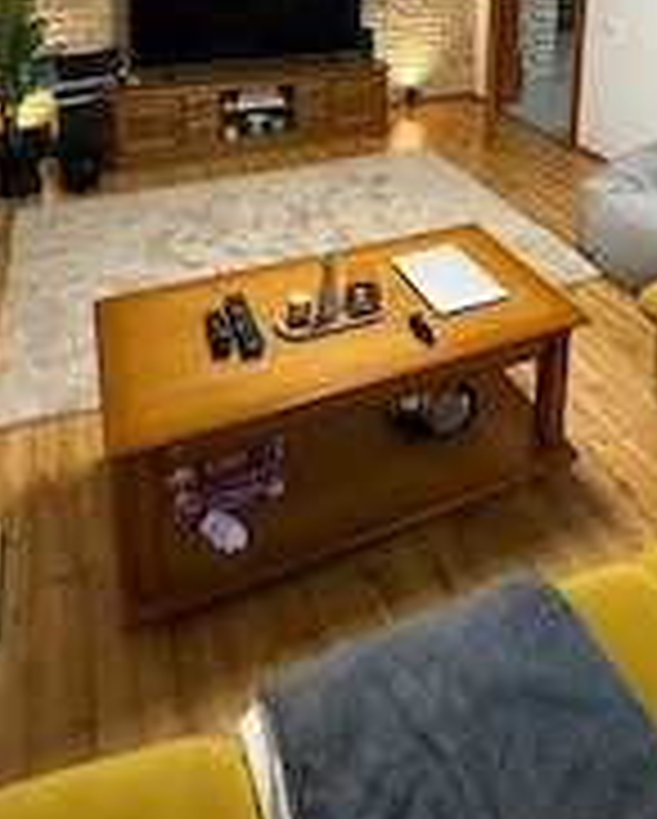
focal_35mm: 30
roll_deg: -1.0
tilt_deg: -11.5
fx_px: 728
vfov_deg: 50.5
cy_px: 50
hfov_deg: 48.4
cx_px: 382
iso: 500
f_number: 2.2
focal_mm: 2.22
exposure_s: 1/50
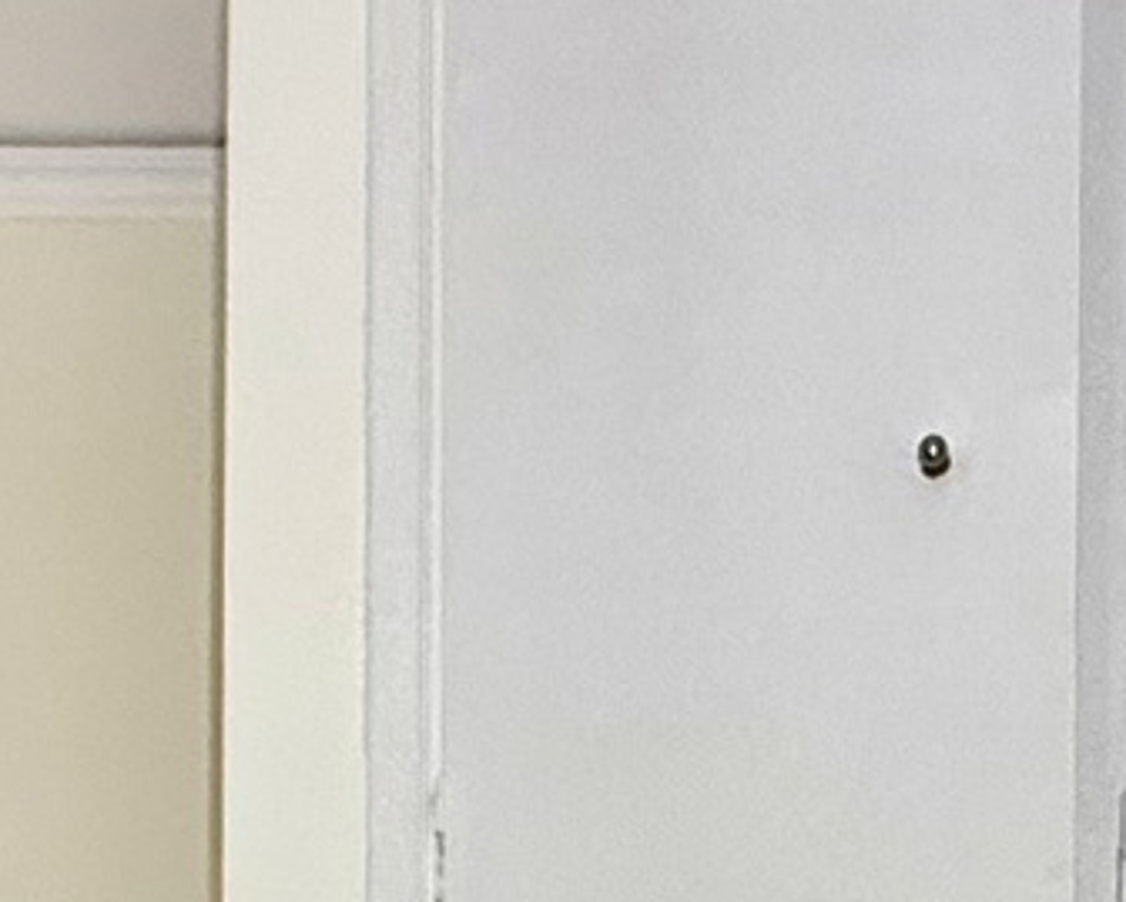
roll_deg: -0.6
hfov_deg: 24.4
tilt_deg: -0.3
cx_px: 610
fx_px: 2600
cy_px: 1811
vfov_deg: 15.6
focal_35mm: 78
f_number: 2.2
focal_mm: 2.22
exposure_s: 1/60
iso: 400
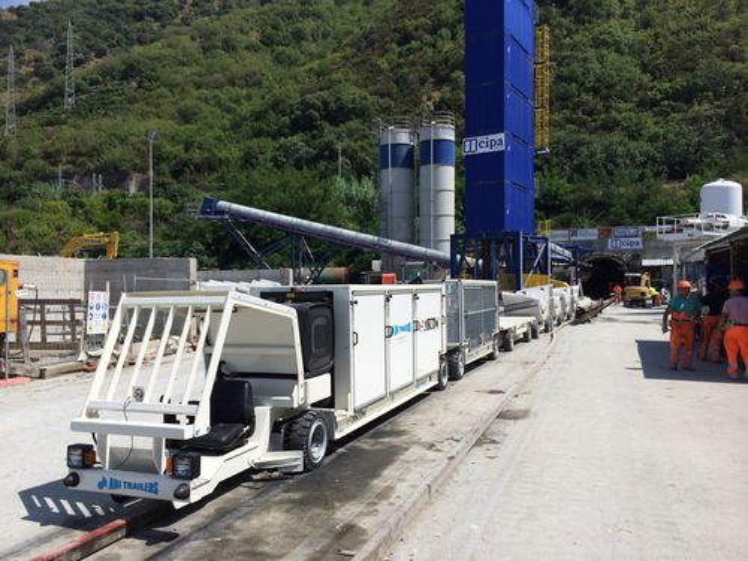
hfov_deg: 60.0
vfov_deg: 46.8
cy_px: 280
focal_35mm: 30
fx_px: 648
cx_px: 374
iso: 40
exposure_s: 1/3425
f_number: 2.2
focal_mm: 4.12
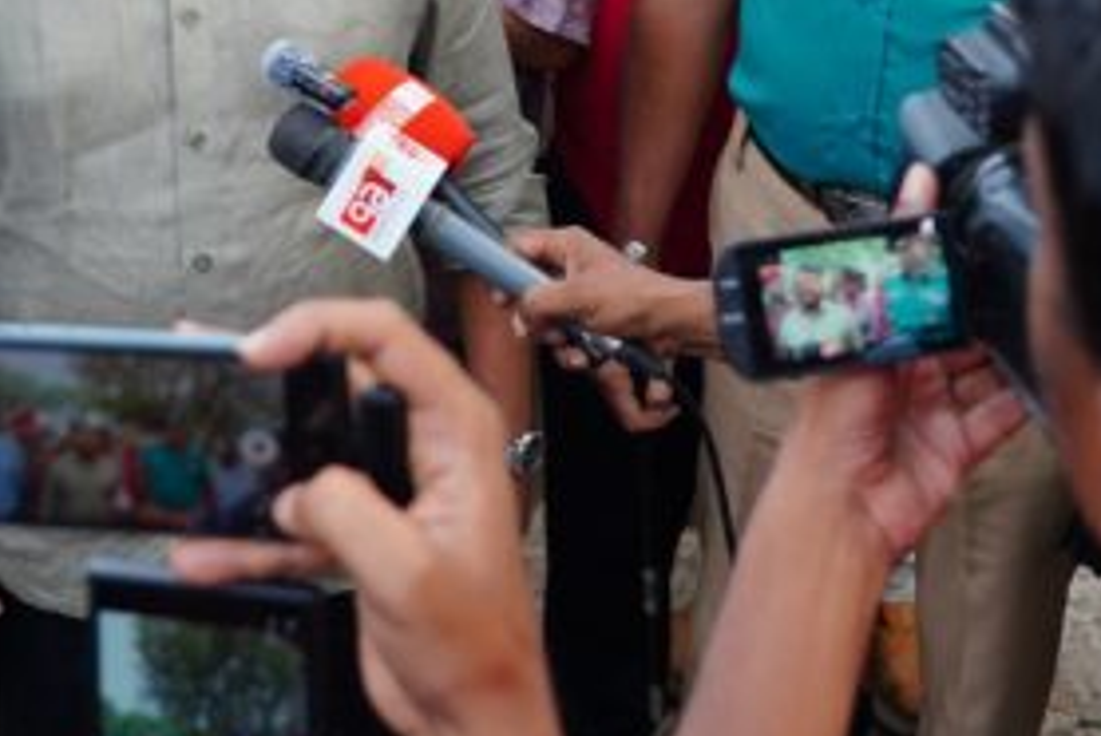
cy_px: -170
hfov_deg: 25.1
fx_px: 2449
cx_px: 313
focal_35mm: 80
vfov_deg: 16.3
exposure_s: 1/125
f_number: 4
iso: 500
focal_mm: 29
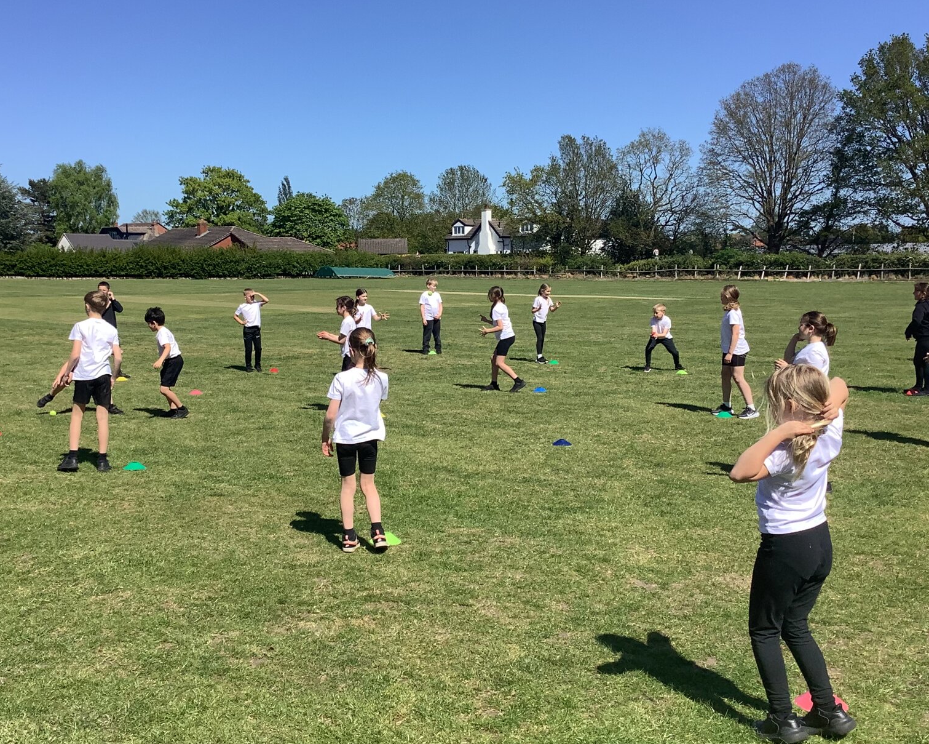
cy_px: 363
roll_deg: +0.6
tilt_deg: -5.8
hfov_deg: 44.7
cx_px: 401
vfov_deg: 36.5
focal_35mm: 41
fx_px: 1127
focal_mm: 3.3
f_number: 2.4
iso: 25
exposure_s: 1/1431
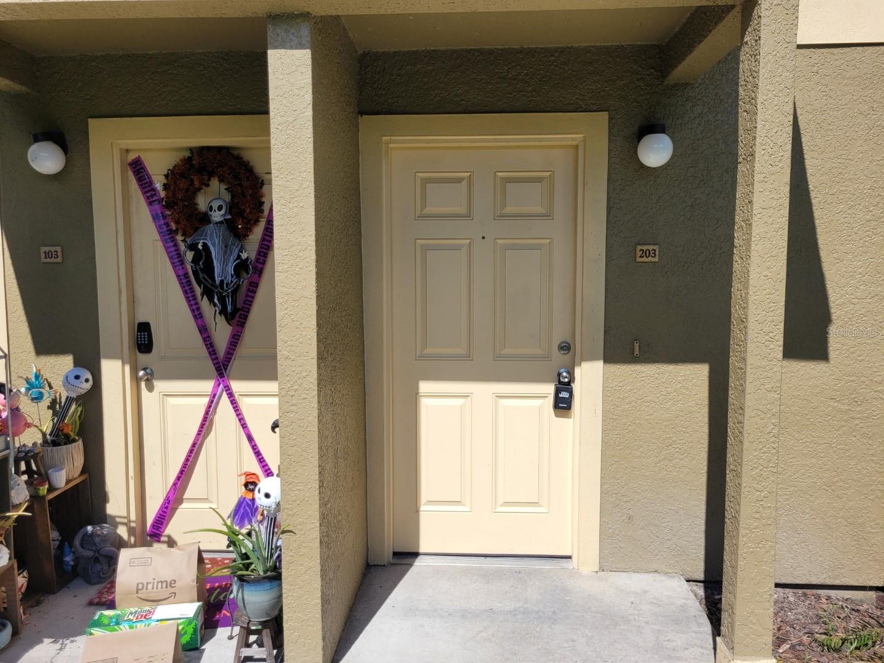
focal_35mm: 26
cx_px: 442
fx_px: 664
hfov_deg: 67.3
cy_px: 332
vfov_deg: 53.1
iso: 40
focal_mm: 5.4
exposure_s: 1/2490
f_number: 1.8
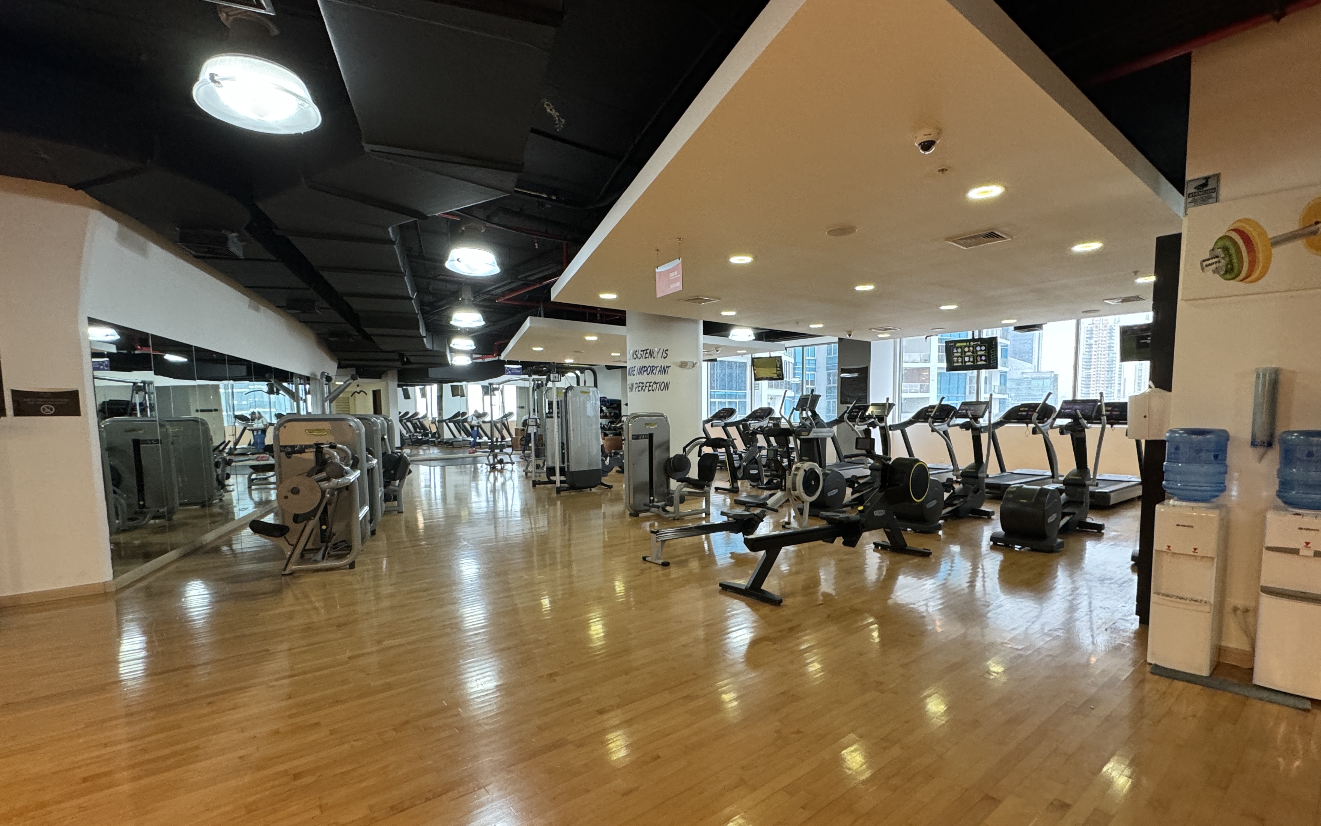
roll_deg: -0.3
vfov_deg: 67.7
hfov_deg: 94.3
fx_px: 612
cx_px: 694
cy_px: 468
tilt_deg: -6.3
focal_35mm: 17
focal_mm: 2.22
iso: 250
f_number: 2.2
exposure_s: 1/60
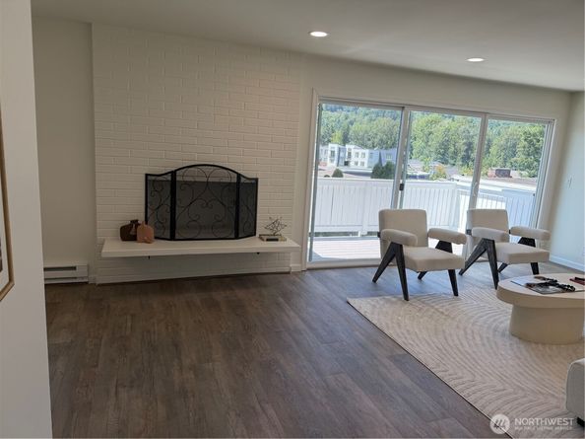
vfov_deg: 56.8
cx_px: 292
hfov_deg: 71.6
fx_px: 405
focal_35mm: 24
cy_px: 220
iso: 100
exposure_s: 1/622
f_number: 1.78
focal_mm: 6.76
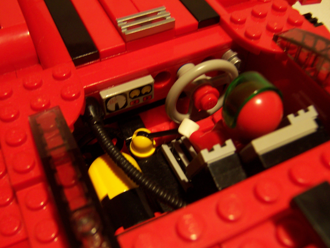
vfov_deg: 37.7
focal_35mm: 38
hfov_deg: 49.0
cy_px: 128
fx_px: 362
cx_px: 157
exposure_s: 1/30
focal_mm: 5.6
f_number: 2.8
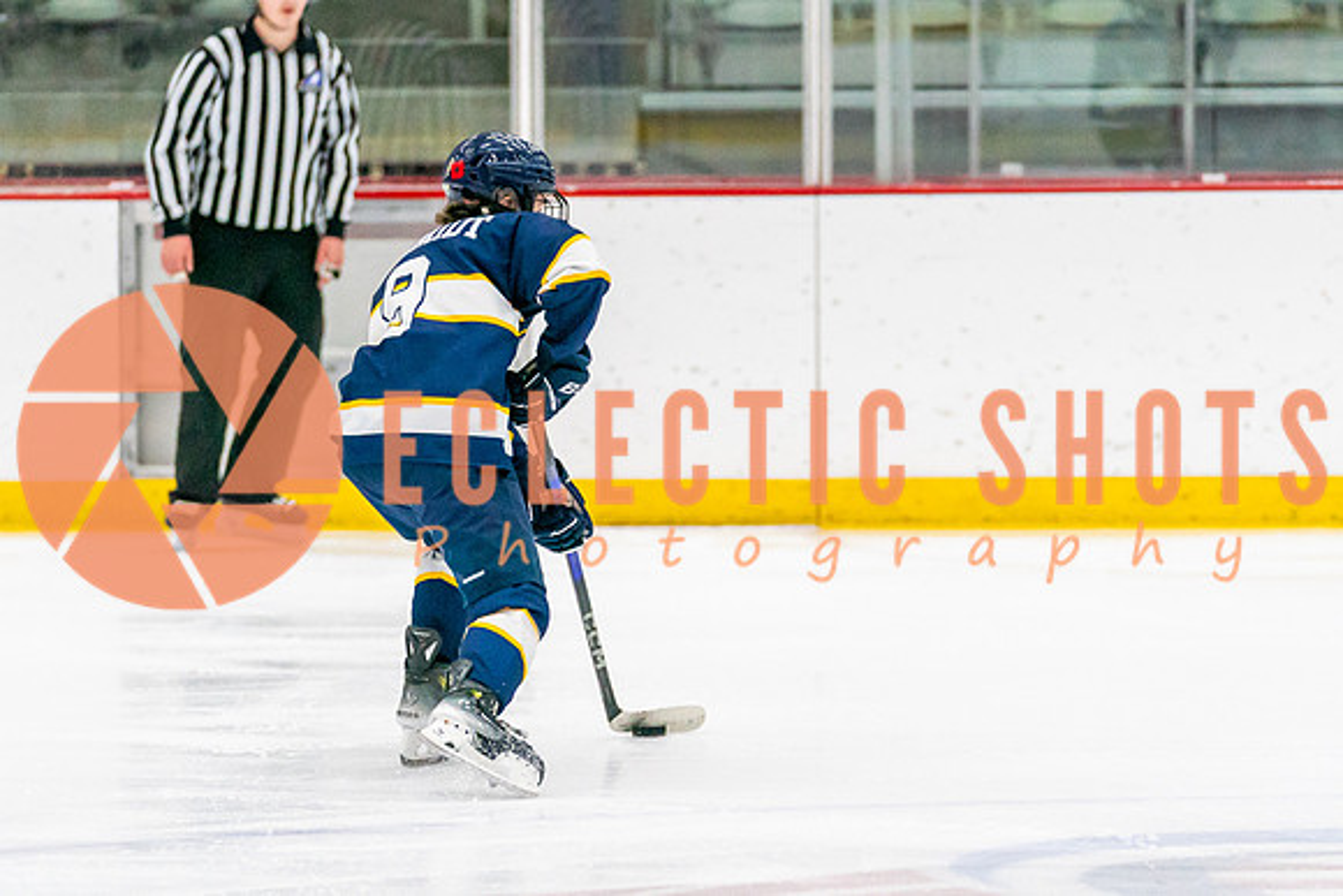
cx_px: 612
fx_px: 9556
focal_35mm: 256
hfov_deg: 8.0
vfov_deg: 5.4
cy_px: 587
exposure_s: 1/1250
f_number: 2.8
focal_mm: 147
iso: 3200
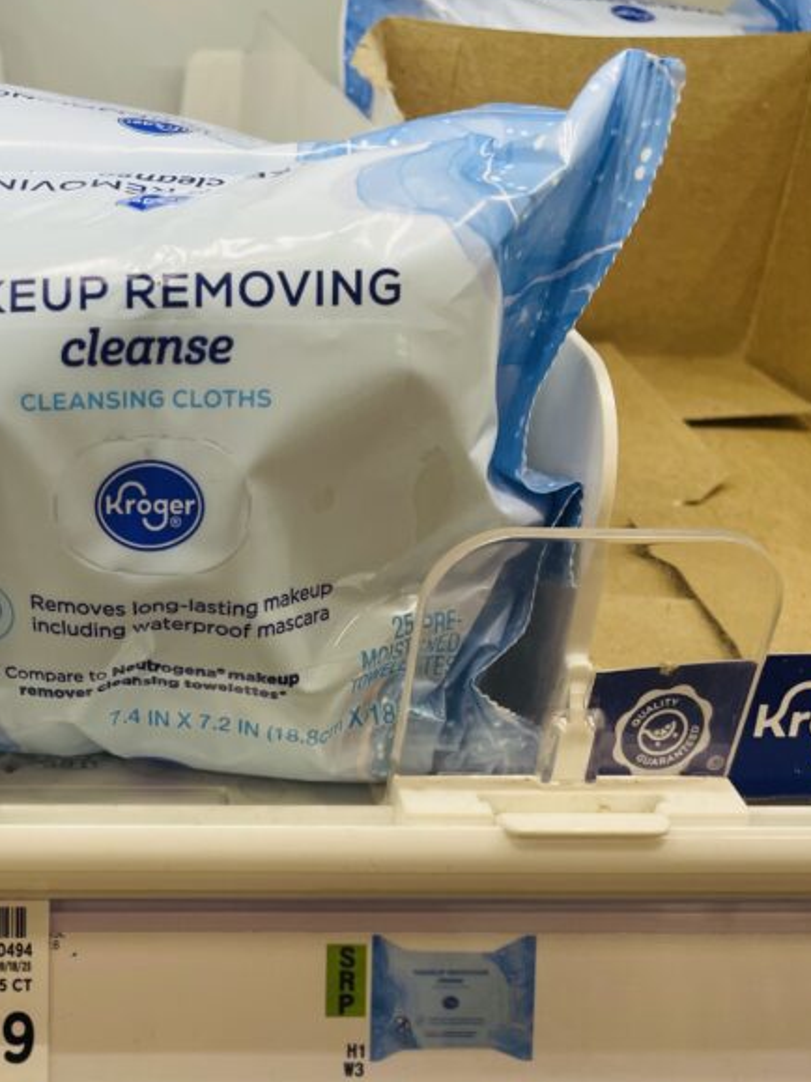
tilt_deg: -32.7
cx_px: 118
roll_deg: -1.4
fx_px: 1437
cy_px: 723
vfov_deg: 40.7
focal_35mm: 46
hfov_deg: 30.4
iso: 32
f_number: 1.6
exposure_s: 1/120
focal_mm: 4.2
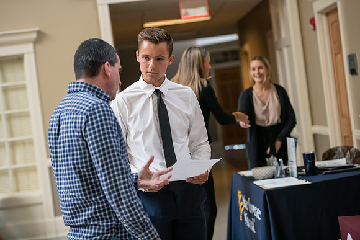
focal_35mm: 90
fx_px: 900
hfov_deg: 22.6
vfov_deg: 15.2
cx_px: 180
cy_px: 120
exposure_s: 1/200
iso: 2000
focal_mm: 90
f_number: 2.8
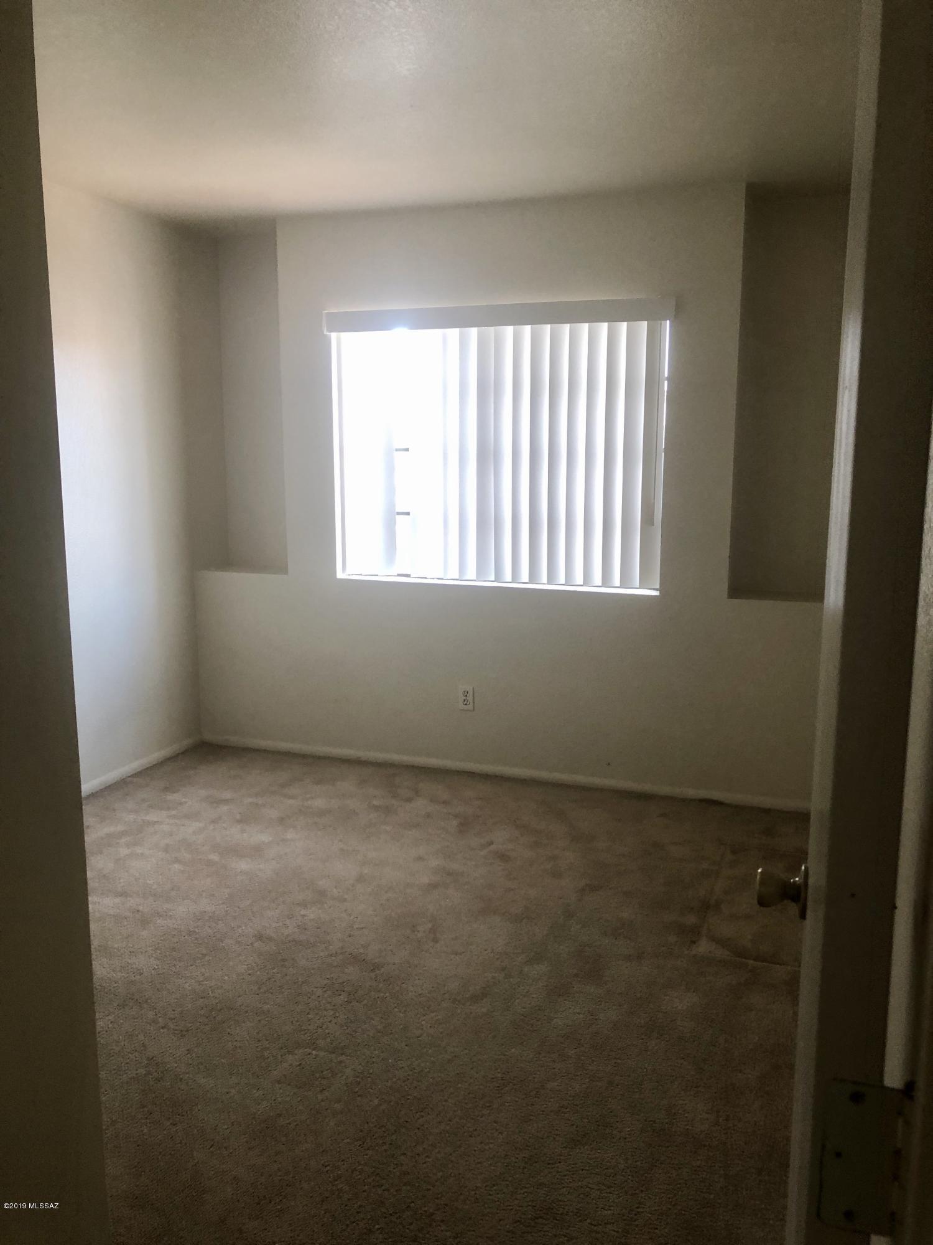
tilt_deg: -8.5
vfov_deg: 63.4
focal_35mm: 28
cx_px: 466
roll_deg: +0.4
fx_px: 1006
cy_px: 622
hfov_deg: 49.7
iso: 32
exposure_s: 1/30
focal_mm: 3.99
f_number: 1.8
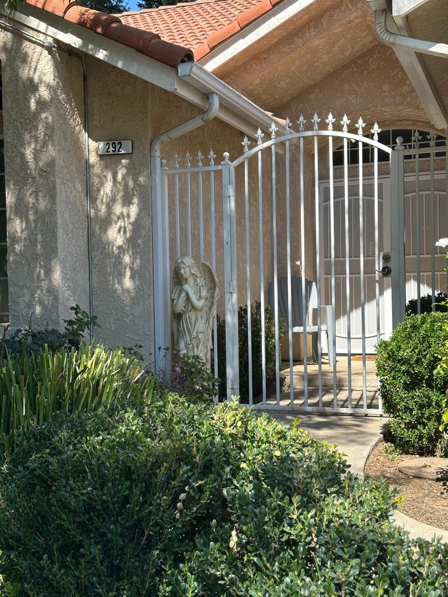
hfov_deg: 30.3
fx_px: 828
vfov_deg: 39.7
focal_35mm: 48
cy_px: 298
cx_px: 224
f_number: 1.78
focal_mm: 6.86
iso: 64
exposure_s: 1/1475
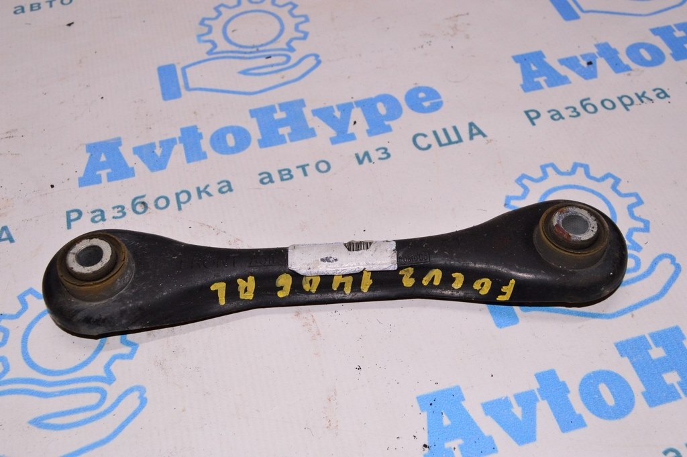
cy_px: 228
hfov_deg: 46.4
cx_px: 344
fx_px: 801
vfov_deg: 31.8
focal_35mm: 42
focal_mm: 28
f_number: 8
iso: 1600
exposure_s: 1/200
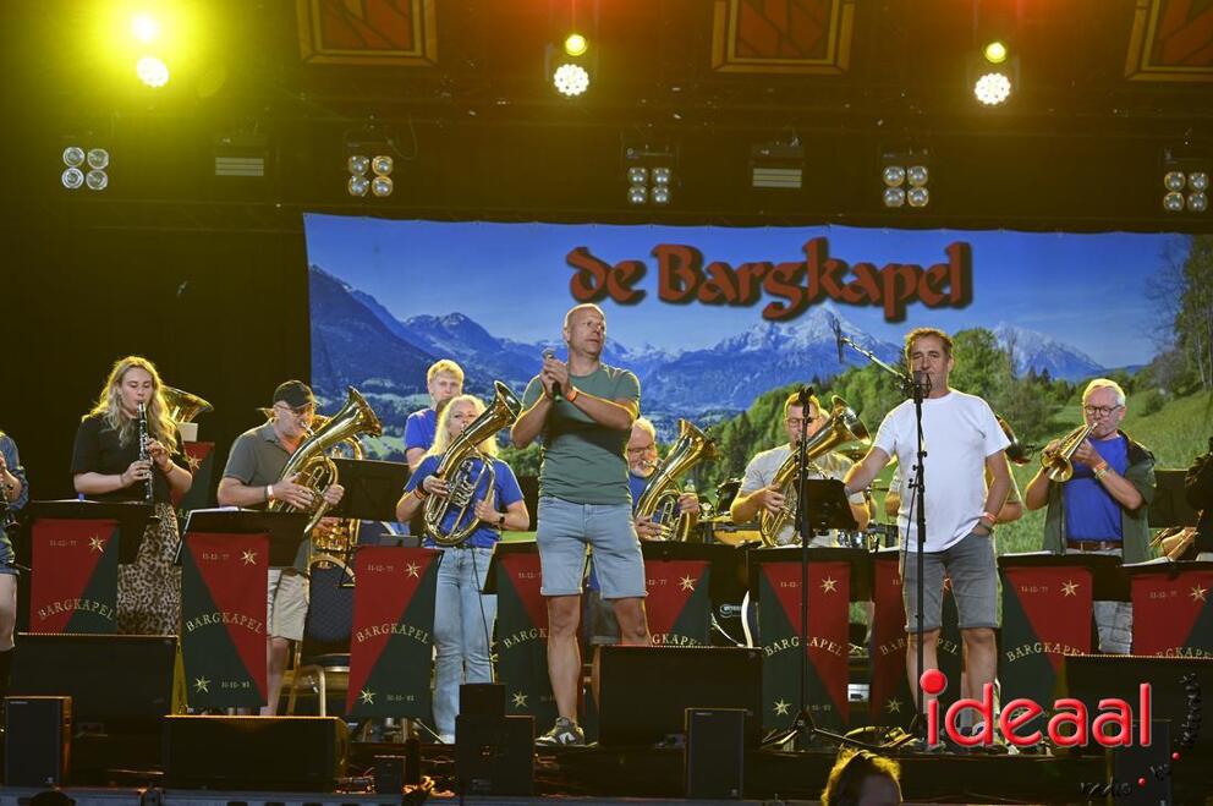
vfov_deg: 13.7
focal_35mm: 100
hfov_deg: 20.4
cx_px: 606
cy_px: 403
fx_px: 3366
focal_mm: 100
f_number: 4.5
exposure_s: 1/160
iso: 1600
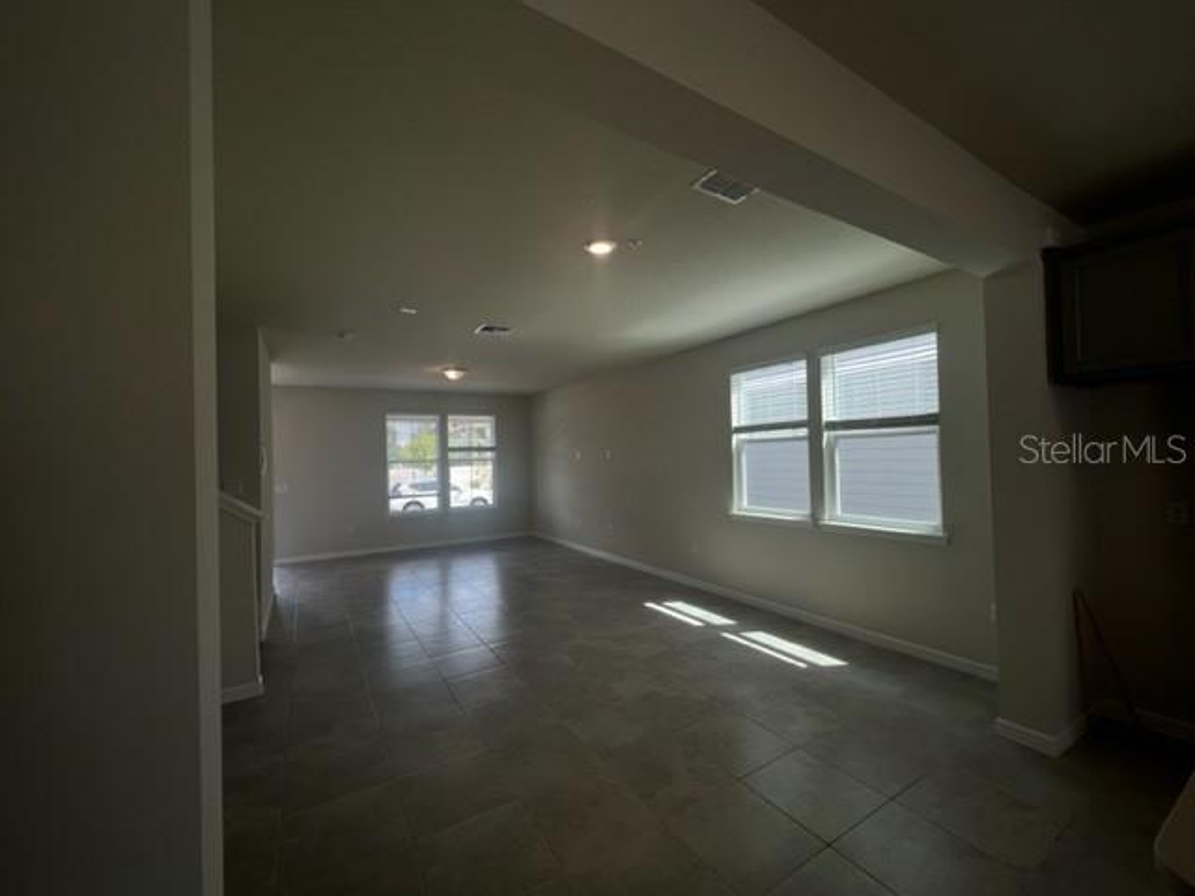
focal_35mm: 13
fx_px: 449
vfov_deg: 89.9
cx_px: 598
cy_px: 448
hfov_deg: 106.2
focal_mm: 1.57
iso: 32
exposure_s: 1/135
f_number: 1.8
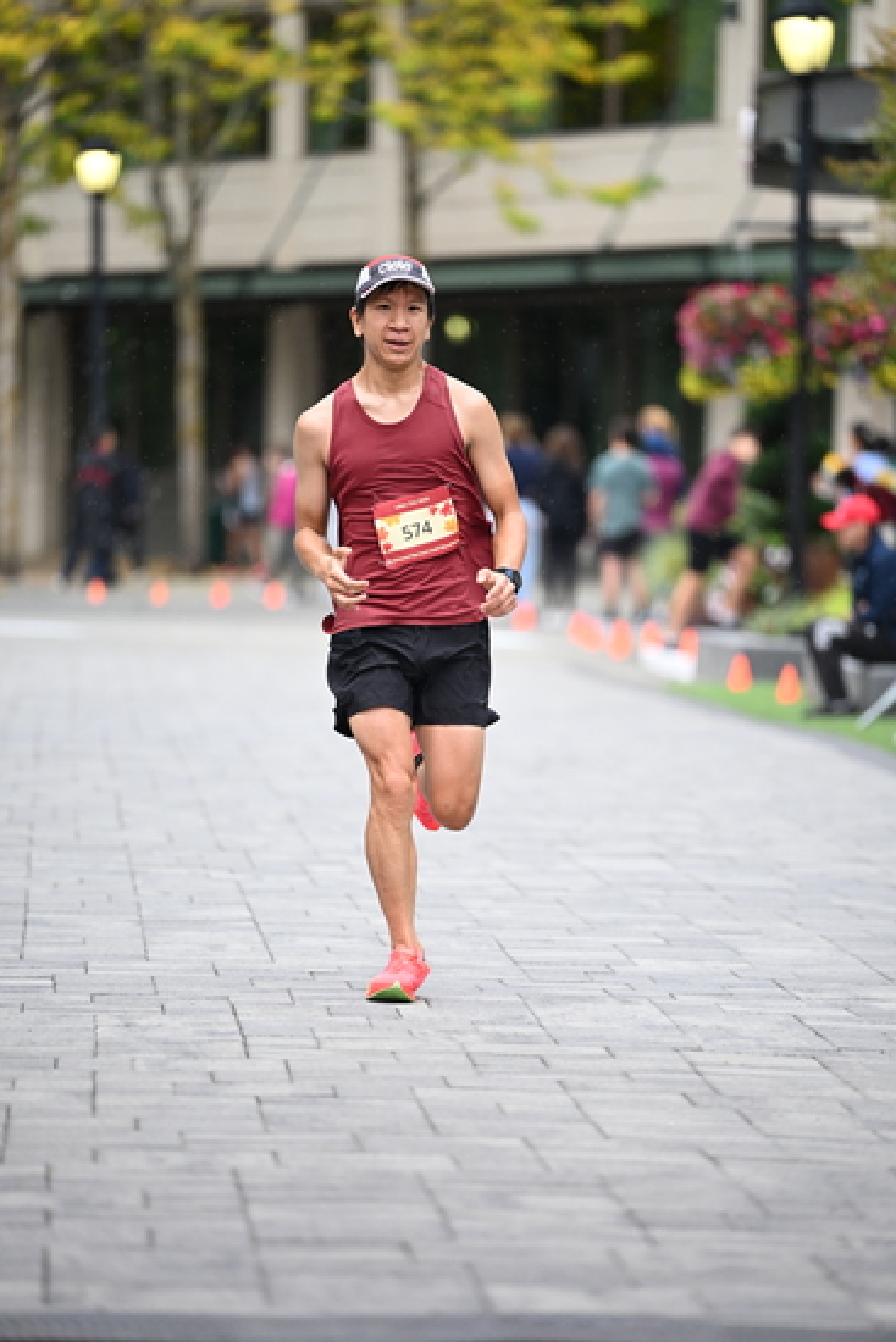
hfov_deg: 6.9
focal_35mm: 200
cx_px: 448
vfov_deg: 10.3
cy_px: 671
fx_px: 7461
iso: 1250
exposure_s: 1/1600
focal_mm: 200
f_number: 2.8
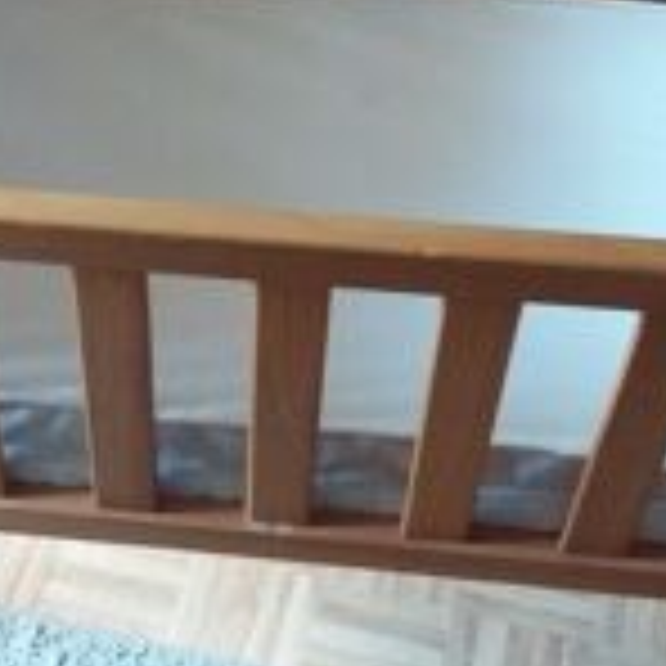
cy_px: 288
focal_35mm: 80
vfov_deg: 21.6
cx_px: 184
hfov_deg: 21.5
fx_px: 1741
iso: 320
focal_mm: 3.7
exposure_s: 1/17
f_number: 1.9
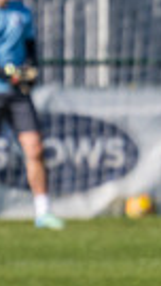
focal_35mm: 1677
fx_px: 12720
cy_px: 228
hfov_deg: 0.7
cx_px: -528
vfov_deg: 1.3
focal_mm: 180
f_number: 4
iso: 200
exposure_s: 1/2000
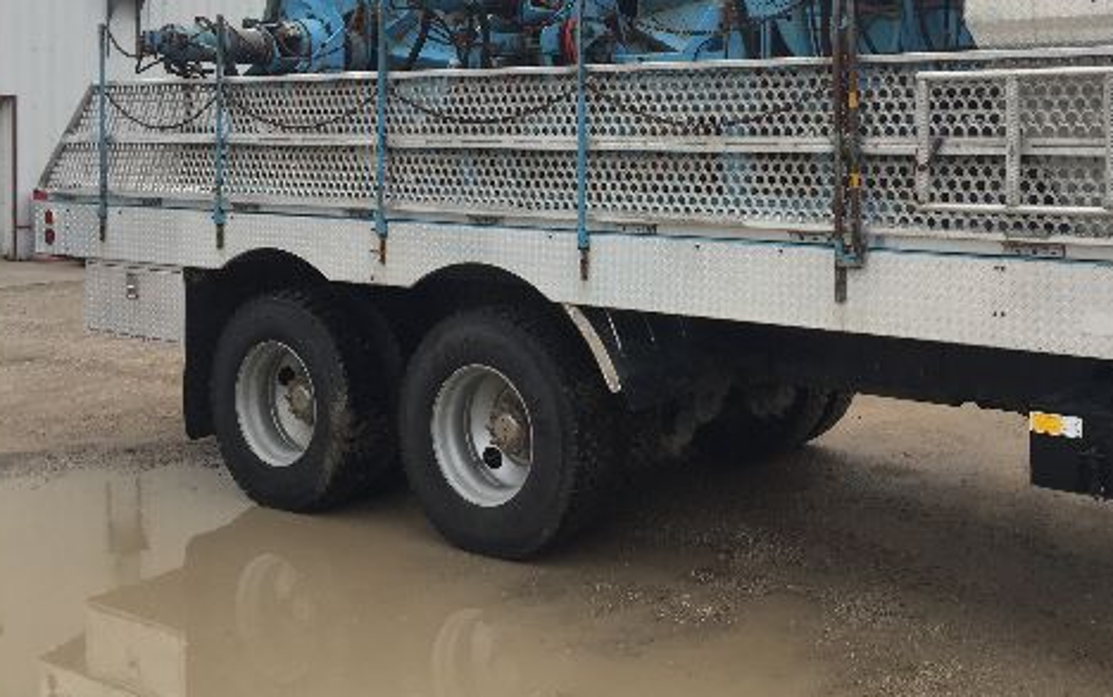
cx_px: 730
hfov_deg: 46.5
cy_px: 147
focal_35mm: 42
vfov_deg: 29.9
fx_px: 1275
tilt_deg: -2.4
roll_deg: -1.2
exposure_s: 1/1464
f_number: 2.2
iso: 32
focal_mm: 4.15
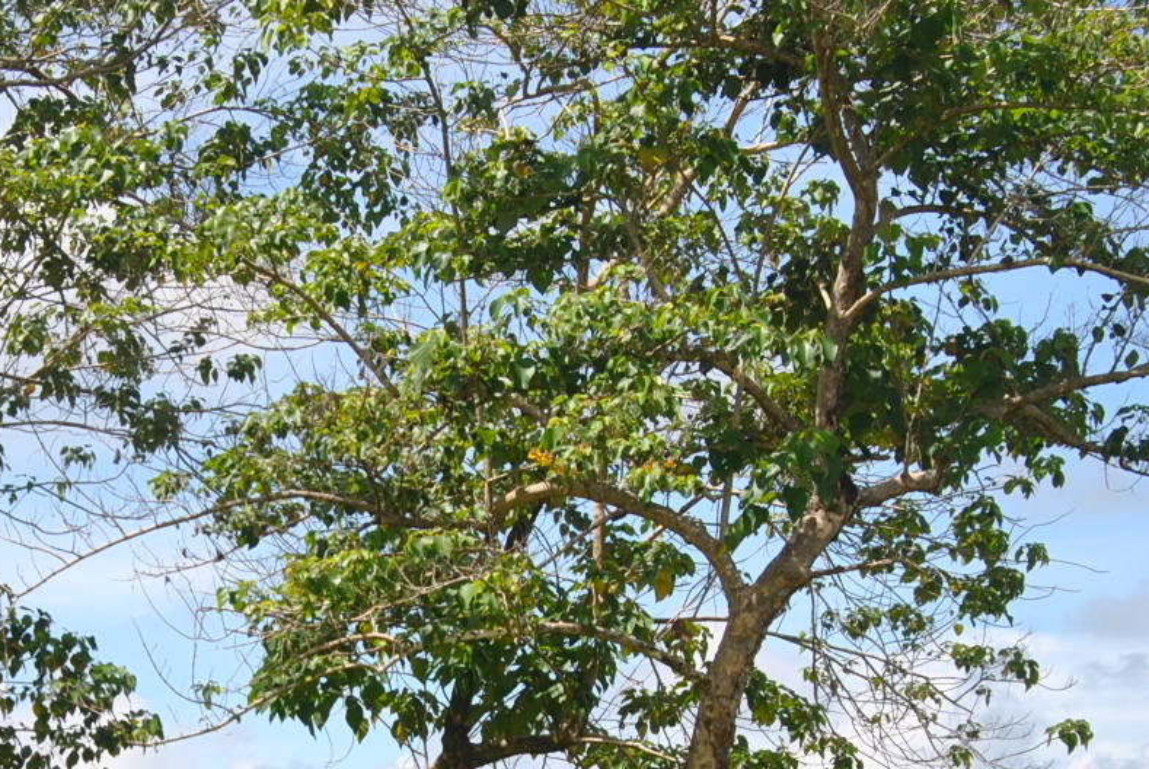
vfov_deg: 13.2
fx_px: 3291
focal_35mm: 103
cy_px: 711
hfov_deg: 19.6
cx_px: 269
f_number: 8
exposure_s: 1/250
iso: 100
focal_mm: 28
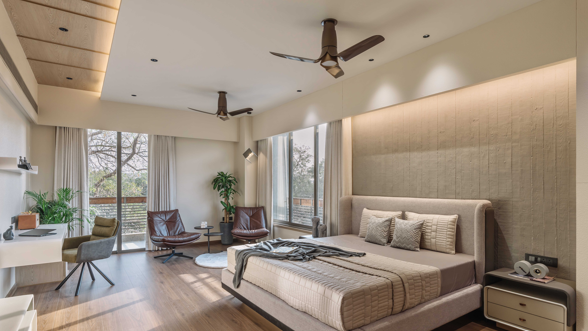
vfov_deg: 58.1
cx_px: 295
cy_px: 190
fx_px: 296
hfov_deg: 89.6
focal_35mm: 19
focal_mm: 18
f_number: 8
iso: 160
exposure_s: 1/20
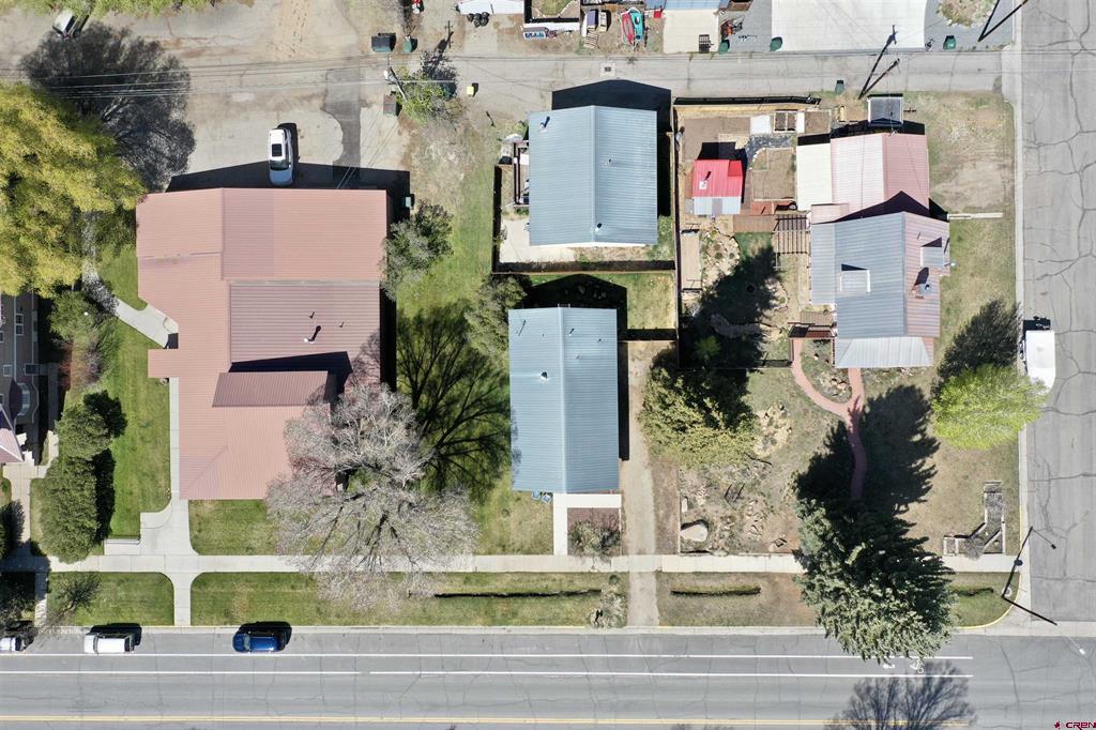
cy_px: 365
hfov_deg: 65.5
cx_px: 548
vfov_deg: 46.4
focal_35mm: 28
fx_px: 852
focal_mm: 10.26
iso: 100
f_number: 4.5
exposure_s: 1/120
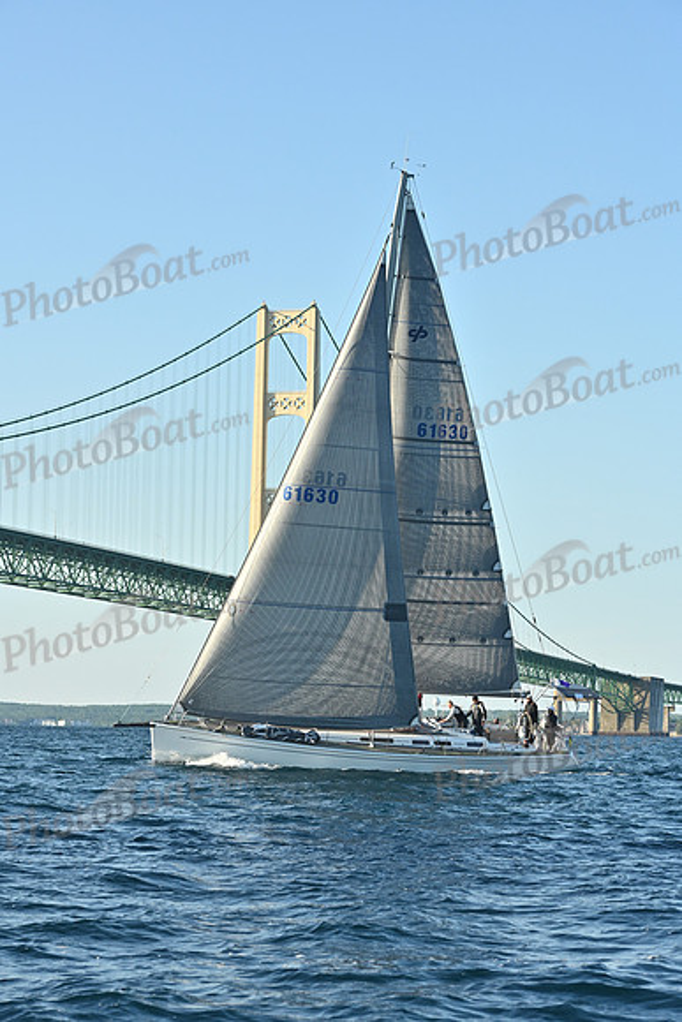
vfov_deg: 20.4
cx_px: 341
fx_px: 2840
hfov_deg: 13.7
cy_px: 511
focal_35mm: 100
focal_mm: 100
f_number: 9
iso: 800
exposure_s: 1/1250
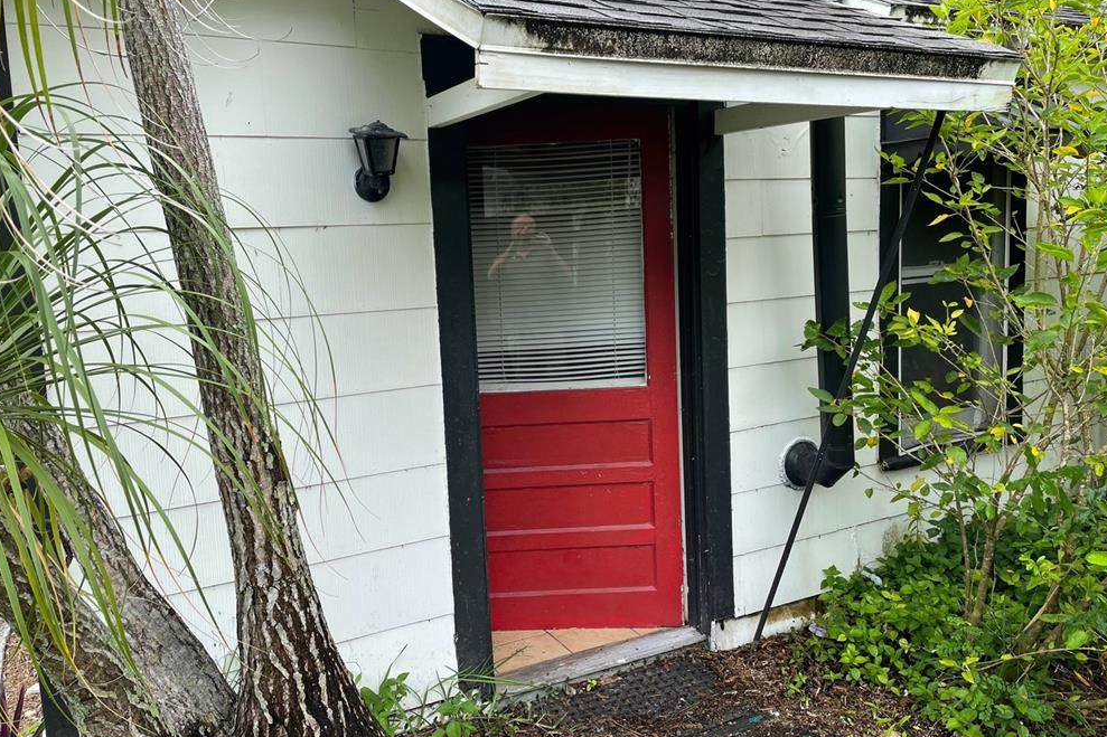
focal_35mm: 28
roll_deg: +1.7
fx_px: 861
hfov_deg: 65.5
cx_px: 541
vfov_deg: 46.4
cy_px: 353
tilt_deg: -7.1
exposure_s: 1/1092
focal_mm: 4.2
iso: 32
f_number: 1.6
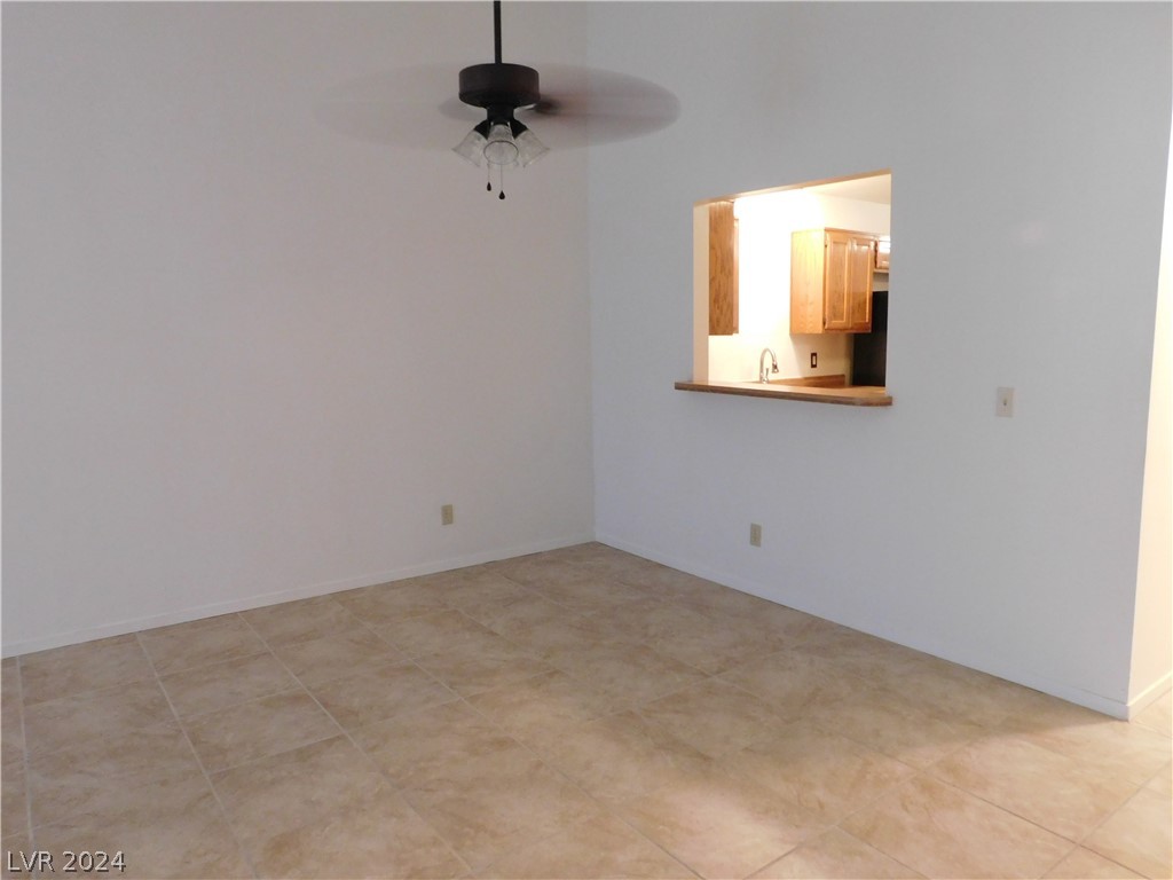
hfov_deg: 71.6
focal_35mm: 24
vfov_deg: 56.8
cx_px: 586
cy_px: 440
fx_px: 813
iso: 400
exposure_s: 1/13
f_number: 3
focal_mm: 4.1
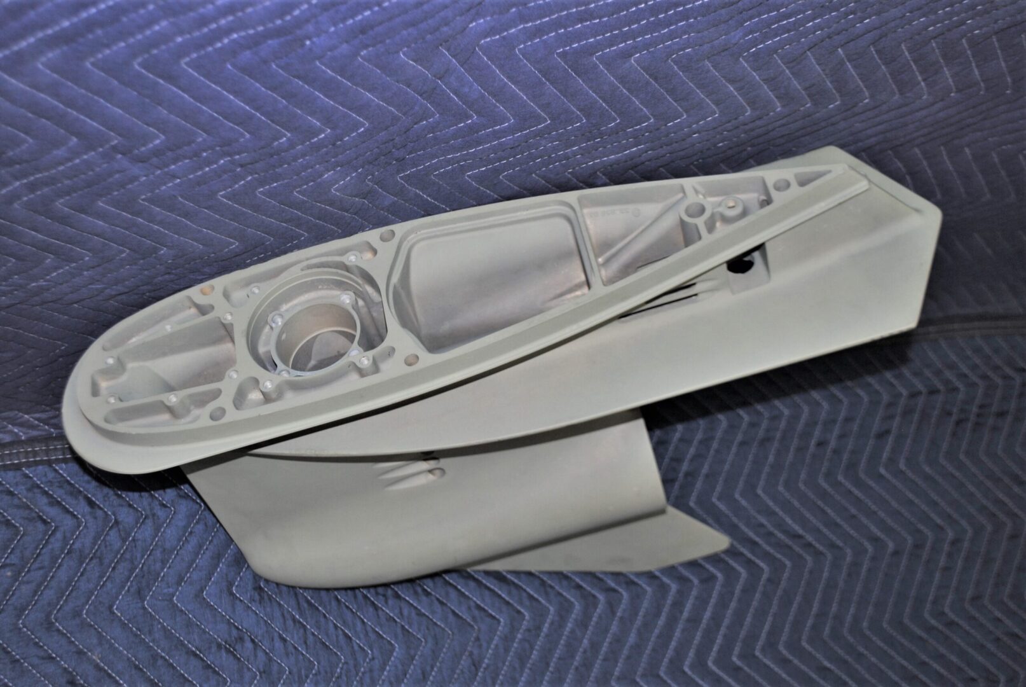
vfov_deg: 29.9
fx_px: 1284
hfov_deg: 43.6
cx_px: 513
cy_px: 344
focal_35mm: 45
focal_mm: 30
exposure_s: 1/50
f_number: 4.5
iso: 100
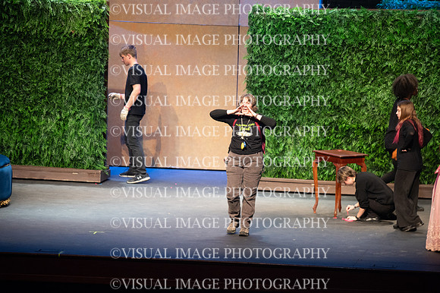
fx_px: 3298
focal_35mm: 270
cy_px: 146
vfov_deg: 5.1
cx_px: 220
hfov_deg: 7.6
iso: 4500
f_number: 6.3
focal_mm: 270
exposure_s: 1/160
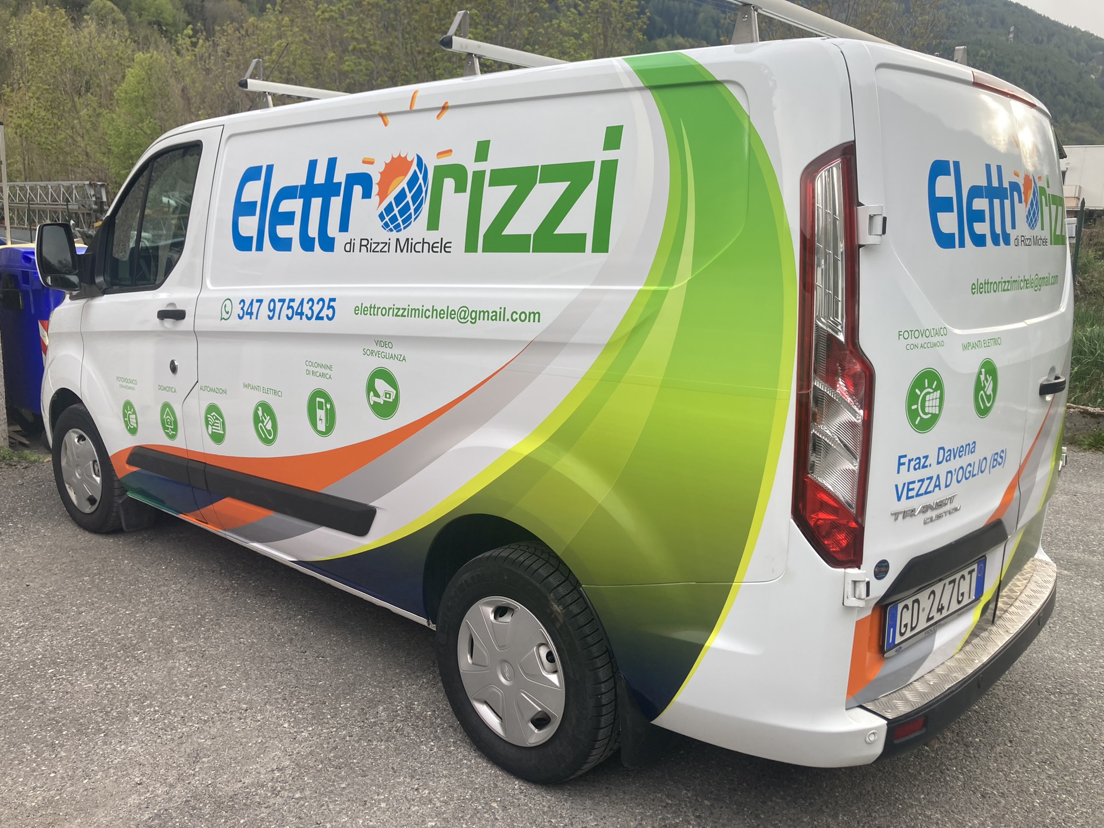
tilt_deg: -9.7
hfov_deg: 63.4
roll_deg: -2.6
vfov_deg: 49.7
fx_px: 893
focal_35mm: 28
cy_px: 414
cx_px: 552
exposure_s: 1/174
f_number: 1.8
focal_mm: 3.99
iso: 20
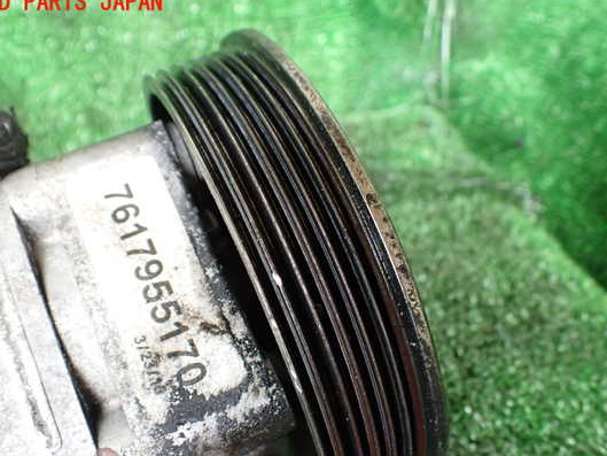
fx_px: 596
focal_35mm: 34
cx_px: 298
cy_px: 247
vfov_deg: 41.8
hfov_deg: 53.9
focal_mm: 5.4
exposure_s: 1/125
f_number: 2.3
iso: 500
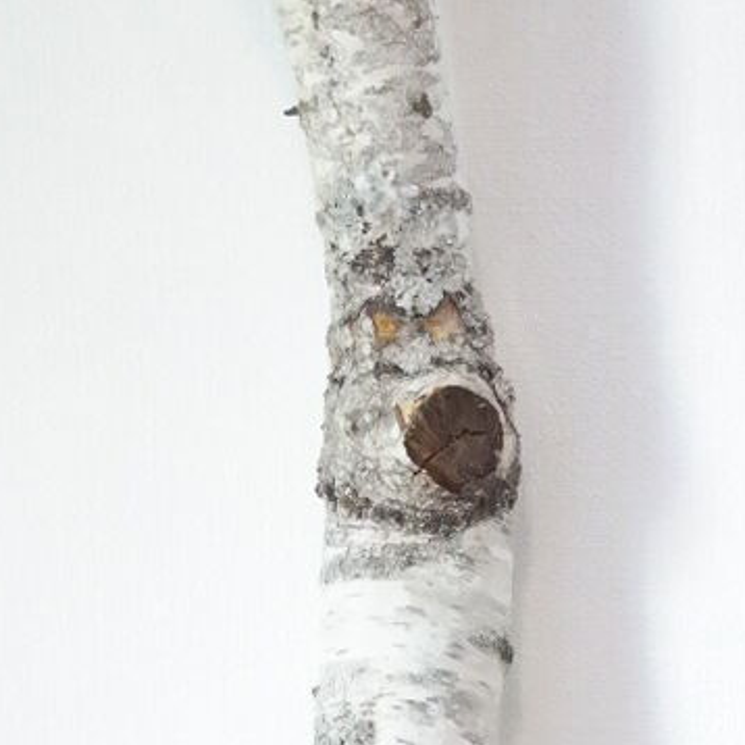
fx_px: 3993
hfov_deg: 10.4
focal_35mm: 164
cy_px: 1696
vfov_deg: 9.6
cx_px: 1005
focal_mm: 26
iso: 3200
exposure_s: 1/50
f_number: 5.6
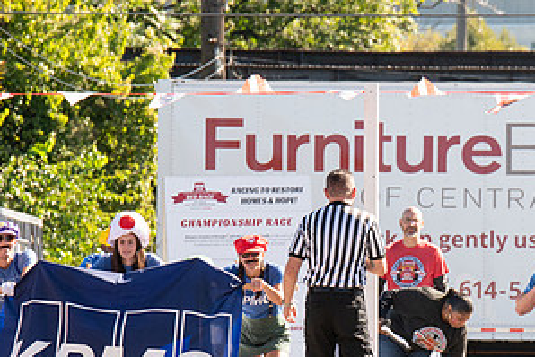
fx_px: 7419
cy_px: 290
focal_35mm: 499
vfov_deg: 2.8
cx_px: 370
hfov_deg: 4.1
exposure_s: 1/800
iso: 640
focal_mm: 200
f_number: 7.1
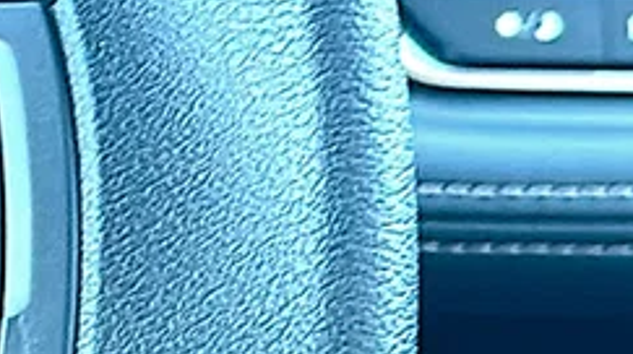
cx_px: -193
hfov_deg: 13.5
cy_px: 246
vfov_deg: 7.8
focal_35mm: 154
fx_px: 2582
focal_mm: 6.86
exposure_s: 1/110
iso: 80
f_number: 1.78
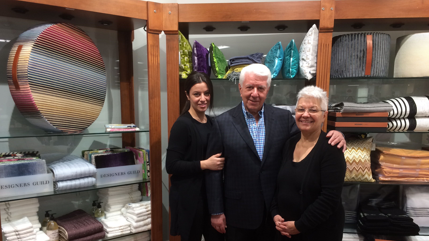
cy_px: 162
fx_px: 364
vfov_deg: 36.3
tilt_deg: -9.4
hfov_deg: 61.0
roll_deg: -0.7
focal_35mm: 32
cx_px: 212
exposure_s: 1/30
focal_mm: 4.15
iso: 40
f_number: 2.2
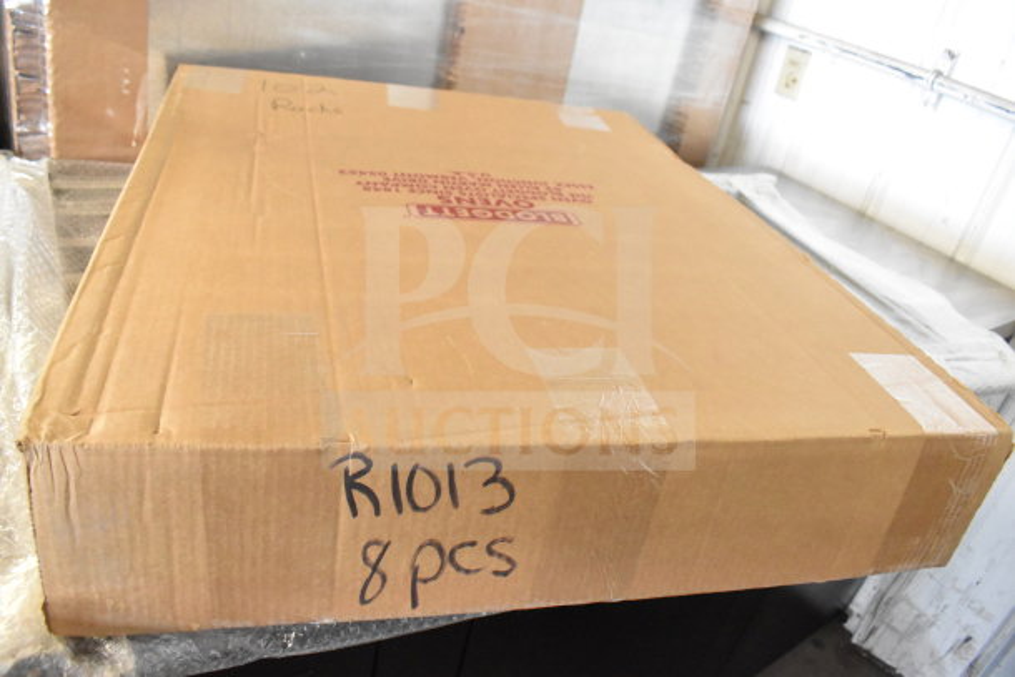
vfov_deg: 48.0
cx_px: 508
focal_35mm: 27
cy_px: 338
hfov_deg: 67.4
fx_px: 761
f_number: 6.3
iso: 6400
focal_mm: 18
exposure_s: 1/160
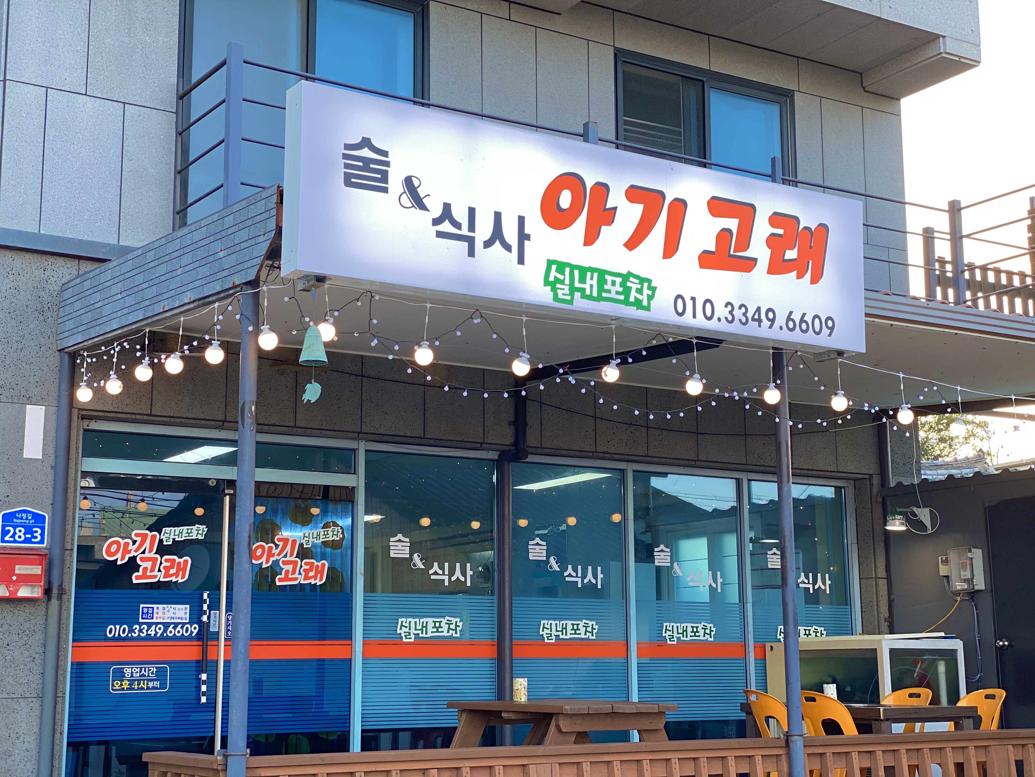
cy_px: 388
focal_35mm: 52
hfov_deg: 36.8
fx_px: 1555
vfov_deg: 28.0
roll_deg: +0.5
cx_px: 518
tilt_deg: +10.5
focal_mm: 6
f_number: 2
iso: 25
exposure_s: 1/120
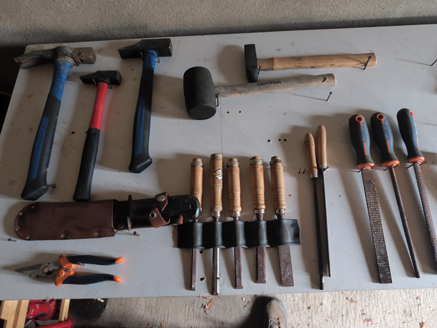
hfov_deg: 73.9
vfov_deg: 58.9
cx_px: 218
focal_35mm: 23
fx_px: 290
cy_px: 164
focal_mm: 6.06
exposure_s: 1/25
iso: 2000
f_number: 1.7
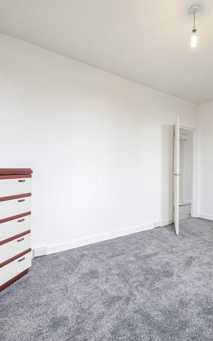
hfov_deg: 58.6
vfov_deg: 85.1
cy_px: 171
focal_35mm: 20
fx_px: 186
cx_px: 138
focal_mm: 7
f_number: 4
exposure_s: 1/60
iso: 640
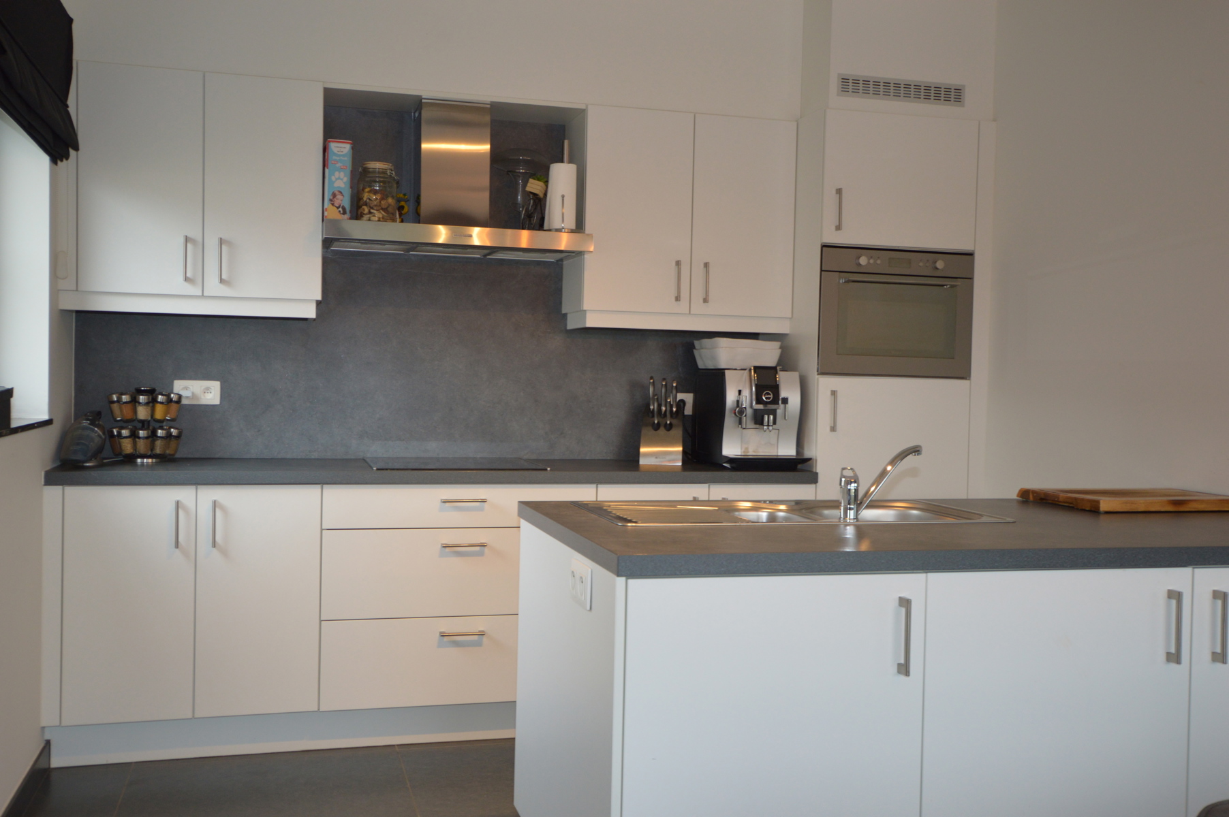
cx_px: 614
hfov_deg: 53.2
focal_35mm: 36
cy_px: 408
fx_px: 1228
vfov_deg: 36.8
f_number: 4.5
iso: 450
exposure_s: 1/60
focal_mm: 24
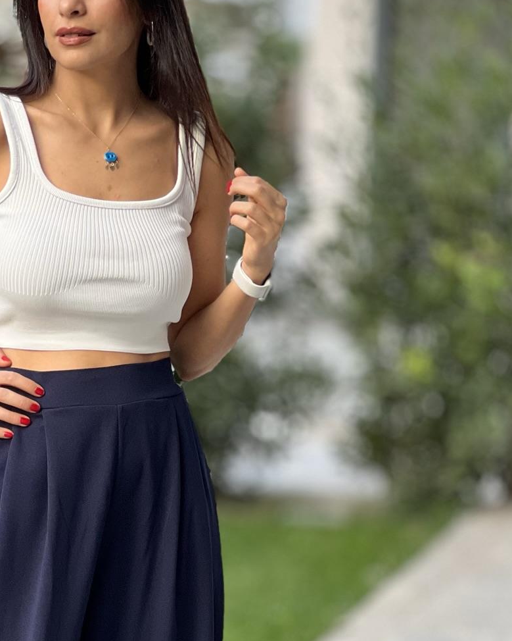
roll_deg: -0.1
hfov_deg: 9.8
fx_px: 2993
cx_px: 104
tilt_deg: -7.2
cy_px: 521
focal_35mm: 158
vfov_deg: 12.2
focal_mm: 9
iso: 125
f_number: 2.8
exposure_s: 1/121
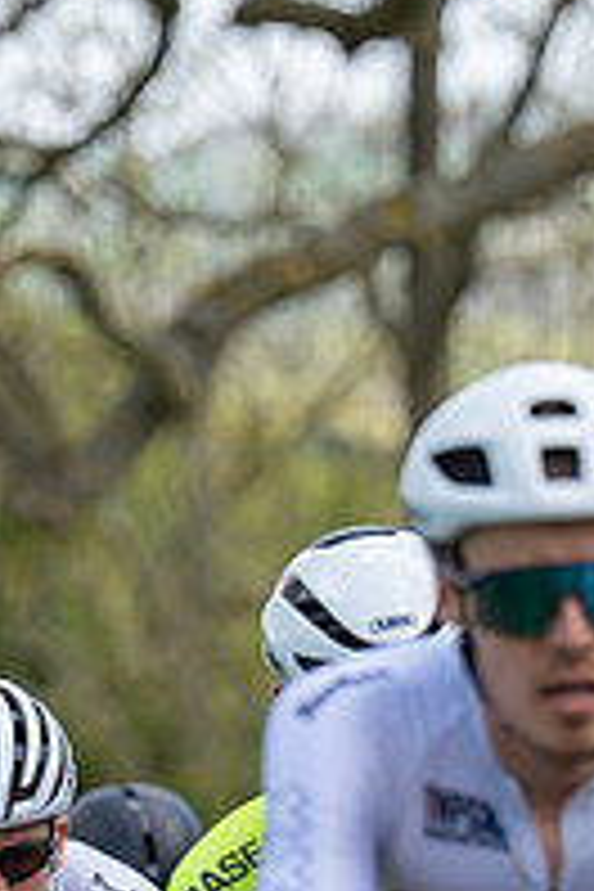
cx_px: 39
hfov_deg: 2.3
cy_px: 572
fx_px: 15096
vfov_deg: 3.4
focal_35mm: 610
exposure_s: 1/1000
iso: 125
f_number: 3.5
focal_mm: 160
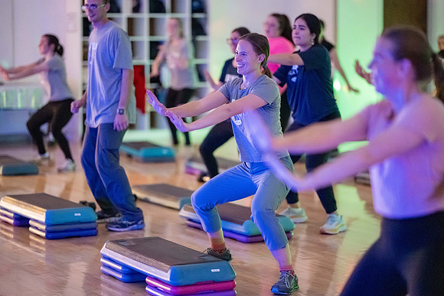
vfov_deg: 13.0
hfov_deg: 19.5
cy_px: 148
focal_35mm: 105
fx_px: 1295
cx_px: 222
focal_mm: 105
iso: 12800
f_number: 1.4
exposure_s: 1/125
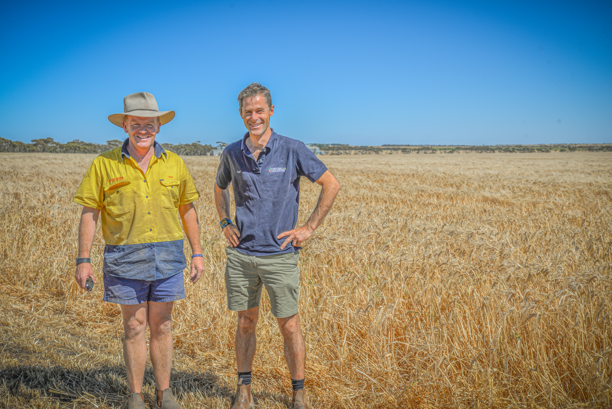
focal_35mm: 48
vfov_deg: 28.1
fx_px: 816
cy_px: 204
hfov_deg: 41.1
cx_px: 306
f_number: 9
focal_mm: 48
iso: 100
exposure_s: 1/320
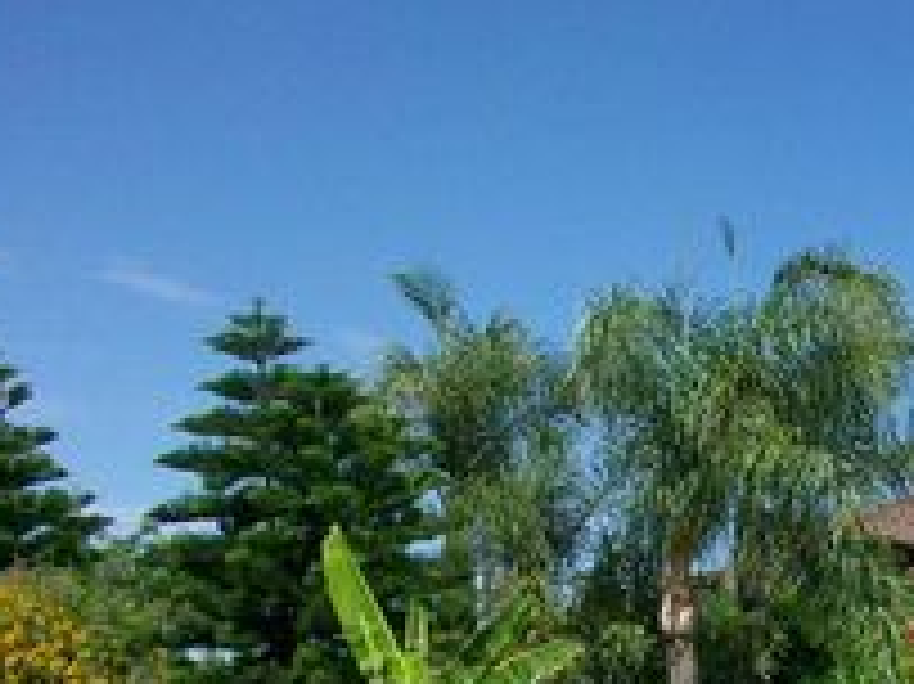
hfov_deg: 23.3
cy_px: 767
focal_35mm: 79
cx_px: 991
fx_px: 2085
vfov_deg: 17.9
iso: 64
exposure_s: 1/320
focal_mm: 5.7
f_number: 5.5
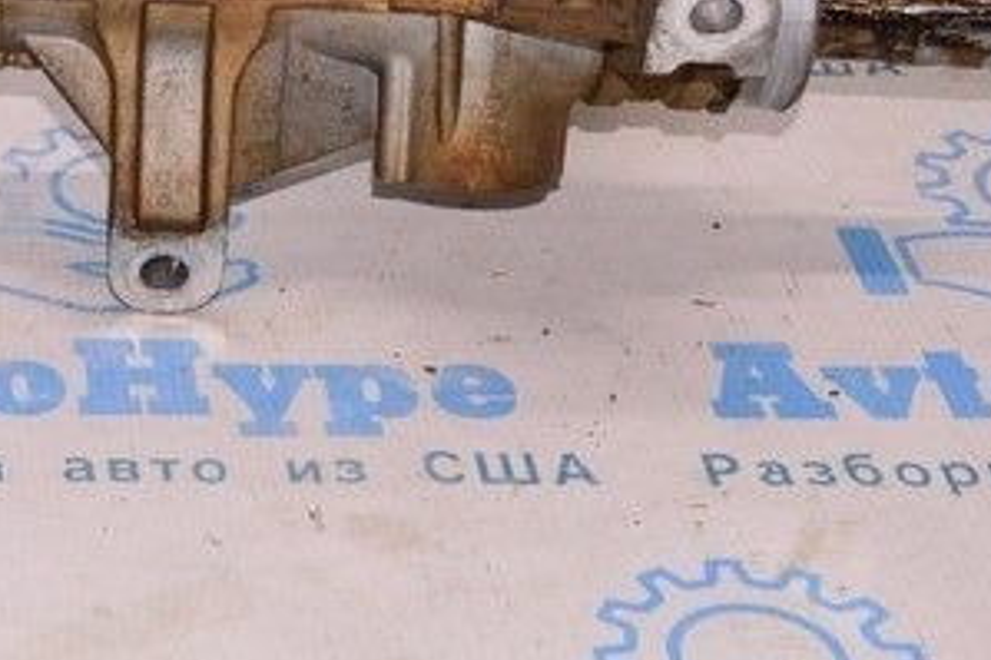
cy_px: 91
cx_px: -229
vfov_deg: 12.0
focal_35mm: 113
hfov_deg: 17.2
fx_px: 3109
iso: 1600
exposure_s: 1/200
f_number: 8
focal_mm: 22
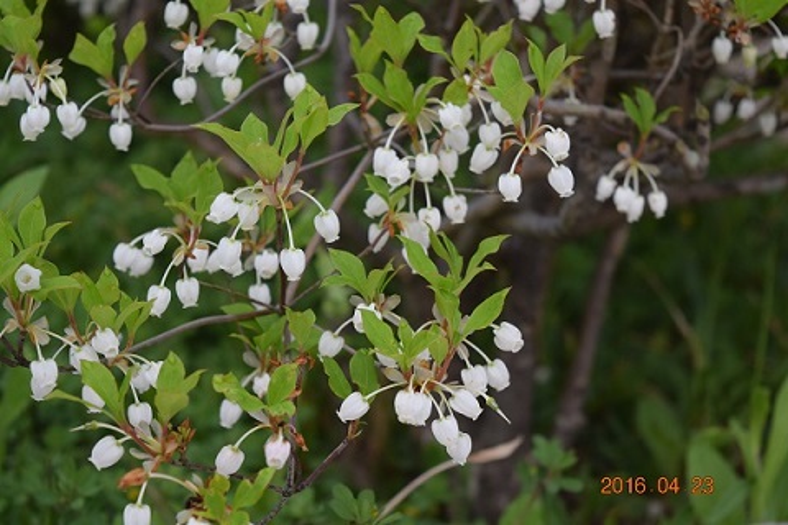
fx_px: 1806
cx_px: 394
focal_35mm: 82
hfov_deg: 24.6
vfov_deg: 16.6
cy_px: 262
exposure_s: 1/160
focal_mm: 55
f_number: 6.3
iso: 400
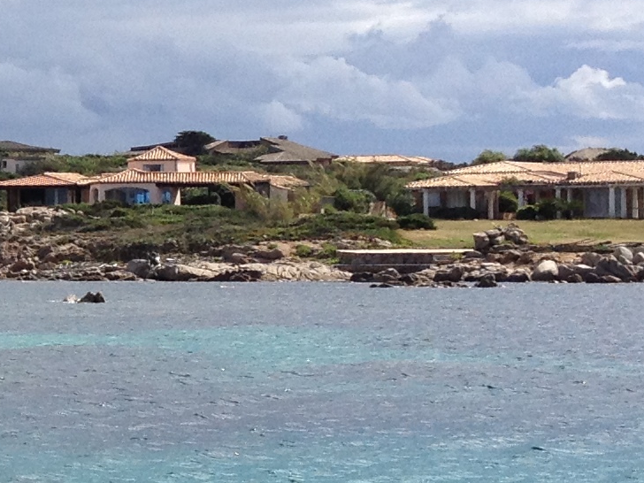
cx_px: -475
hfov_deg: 11.7
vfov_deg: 9.5
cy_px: 256
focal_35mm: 157
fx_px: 2921
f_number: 2.4
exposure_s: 1/2045
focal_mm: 4.28
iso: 64
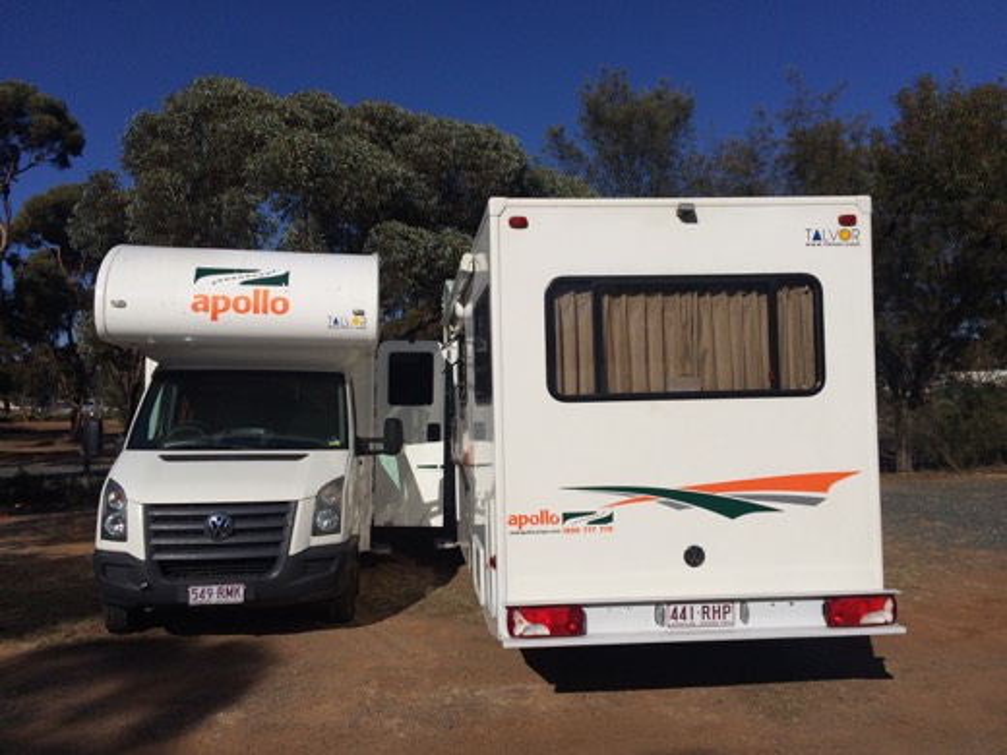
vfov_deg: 48.2
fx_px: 844
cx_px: 504
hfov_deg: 61.7
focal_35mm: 29
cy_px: 378
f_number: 2.2
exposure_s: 1/8264
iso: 32
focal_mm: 4.15
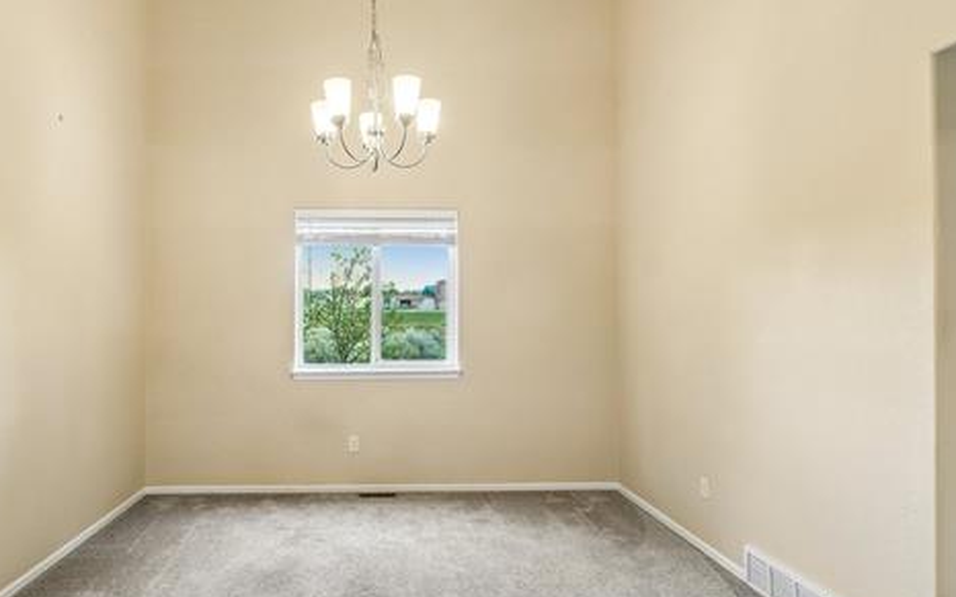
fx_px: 547
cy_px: 304
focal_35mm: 21
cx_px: 408
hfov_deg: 81.8
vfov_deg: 57.2
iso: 640
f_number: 9
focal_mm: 10
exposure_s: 1/20
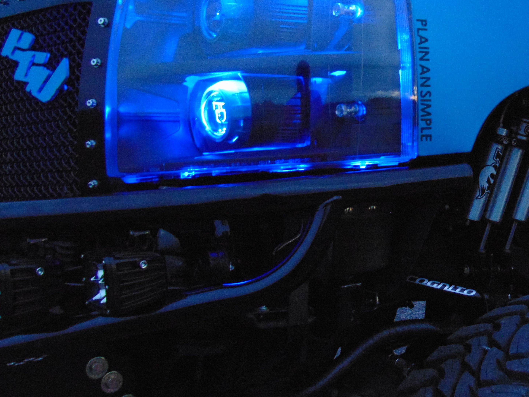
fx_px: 734
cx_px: 457
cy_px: 169
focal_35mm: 48
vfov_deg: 30.2
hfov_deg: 37.5
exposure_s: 1/10
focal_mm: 4.9
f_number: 3
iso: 400
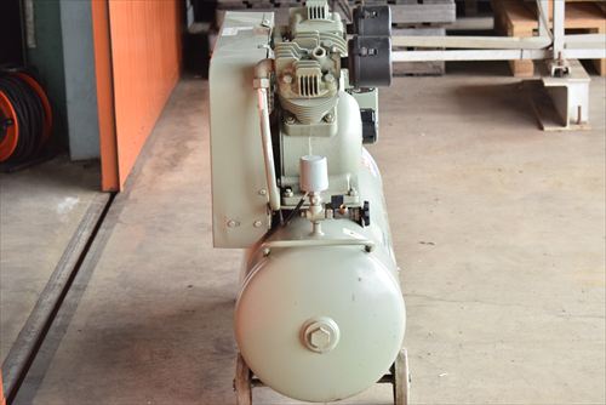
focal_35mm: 82
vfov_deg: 16.6
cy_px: 202
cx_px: 303
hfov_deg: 24.6
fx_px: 1389
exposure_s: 1/160
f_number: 6.3
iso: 1250
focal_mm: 55
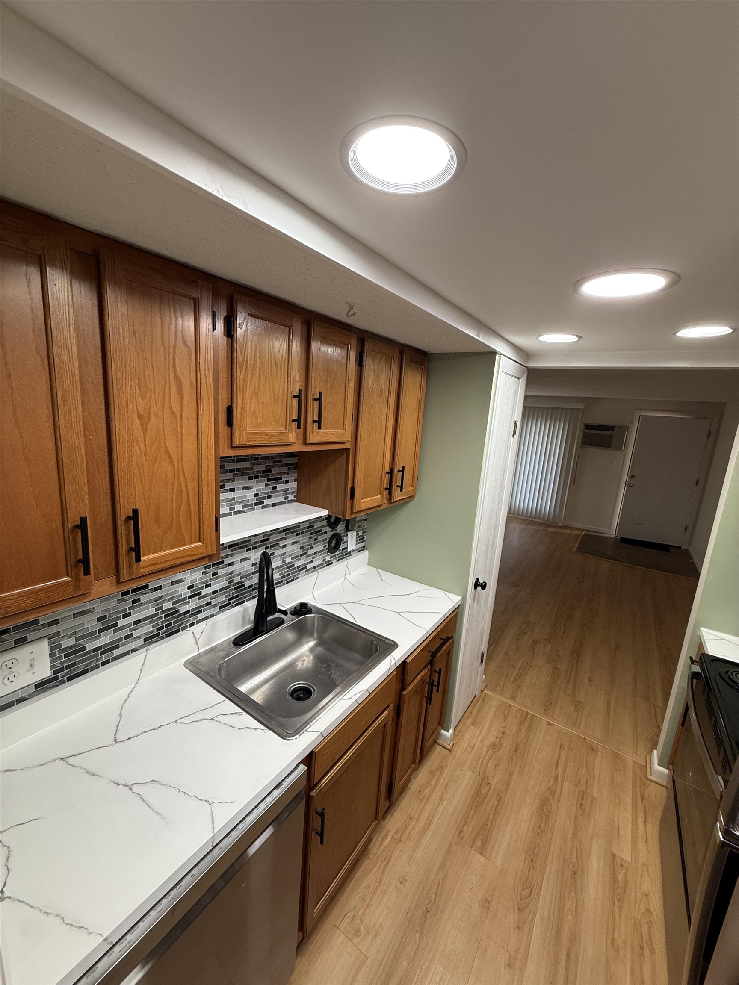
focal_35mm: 14
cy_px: 492
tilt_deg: -10.5
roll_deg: -4.7
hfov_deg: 85.7
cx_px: 370
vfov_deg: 102.1
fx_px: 399
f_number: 2.2
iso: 125
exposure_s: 1/120
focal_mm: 2.22
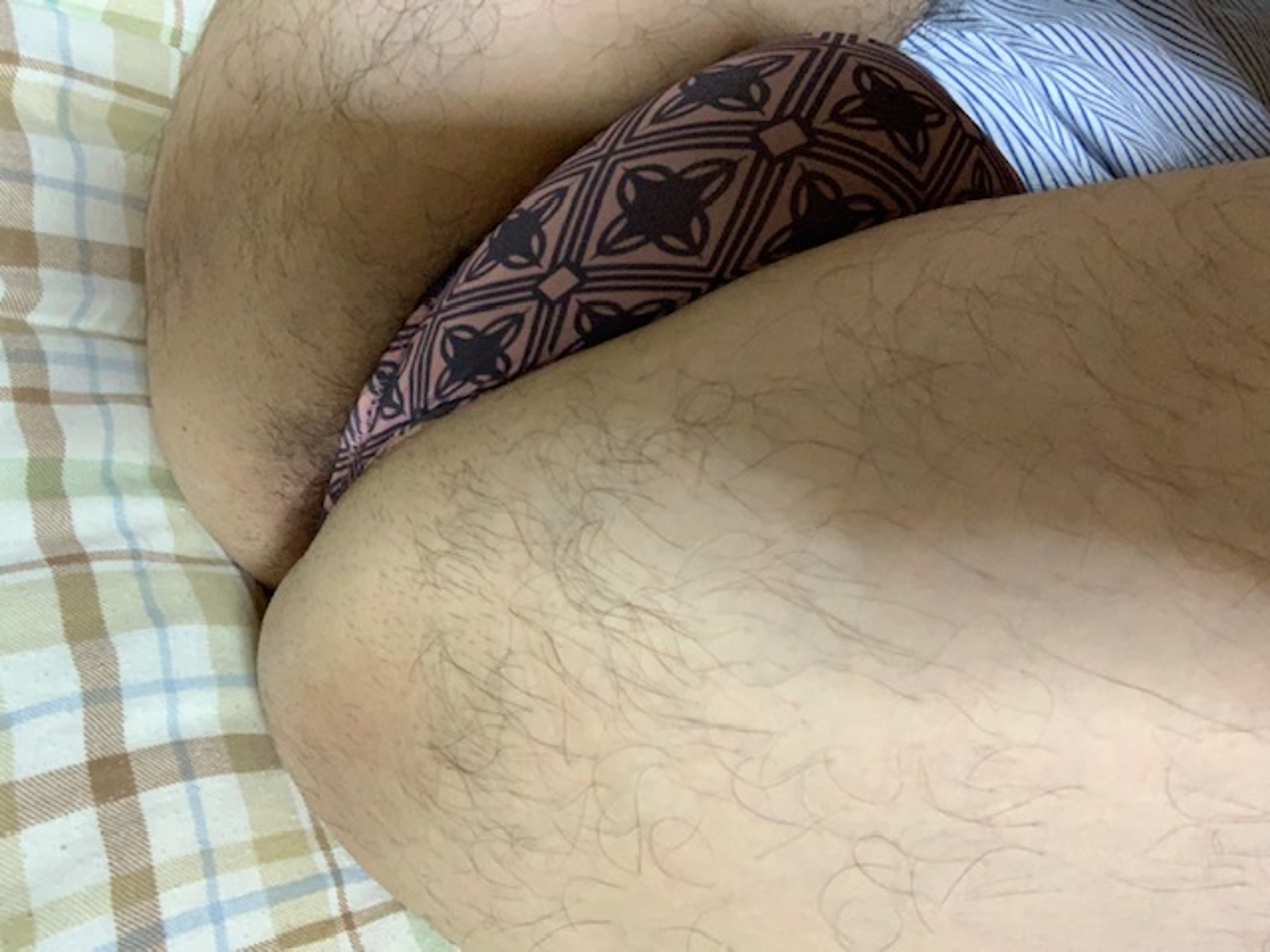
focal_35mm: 32
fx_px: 1174
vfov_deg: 44.2
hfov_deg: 56.8
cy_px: 476
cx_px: 635
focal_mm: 2.87
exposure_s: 1/33
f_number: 2.2
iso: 320
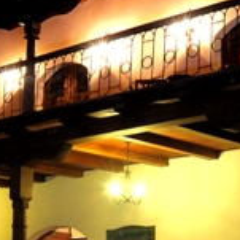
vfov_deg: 17.3
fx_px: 784
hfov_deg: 17.4
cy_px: 181
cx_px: 105
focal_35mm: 100
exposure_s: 4
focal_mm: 12
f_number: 8
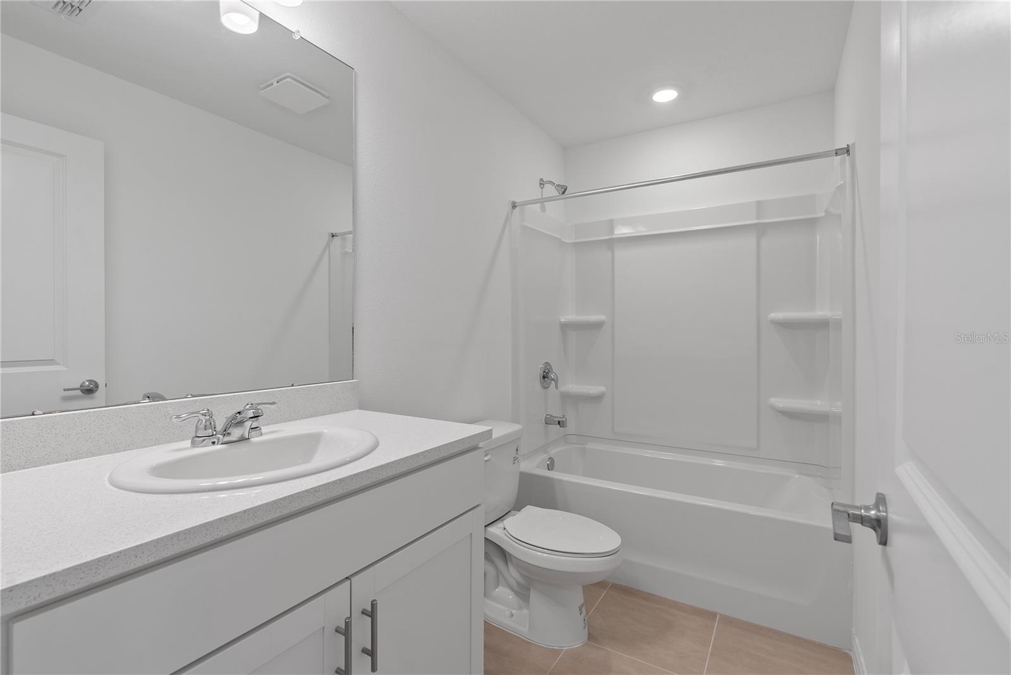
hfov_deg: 96.7
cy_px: 338
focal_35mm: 16
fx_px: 449
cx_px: 506
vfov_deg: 73.8
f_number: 8
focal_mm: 16
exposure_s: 1/10
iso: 400
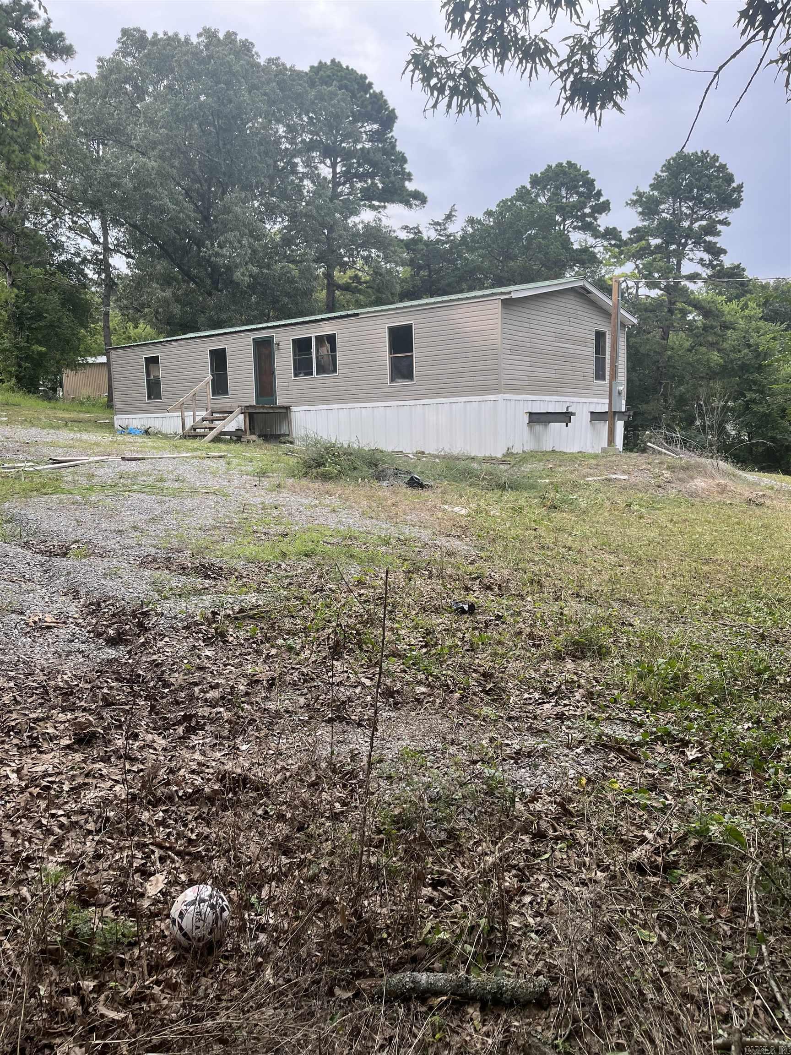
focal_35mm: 26
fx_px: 792
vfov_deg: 67.3
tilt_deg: -8.9
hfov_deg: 53.1
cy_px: 528
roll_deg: -1.1
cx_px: 396
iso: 50
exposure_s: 1/403
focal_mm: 5.1
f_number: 1.6
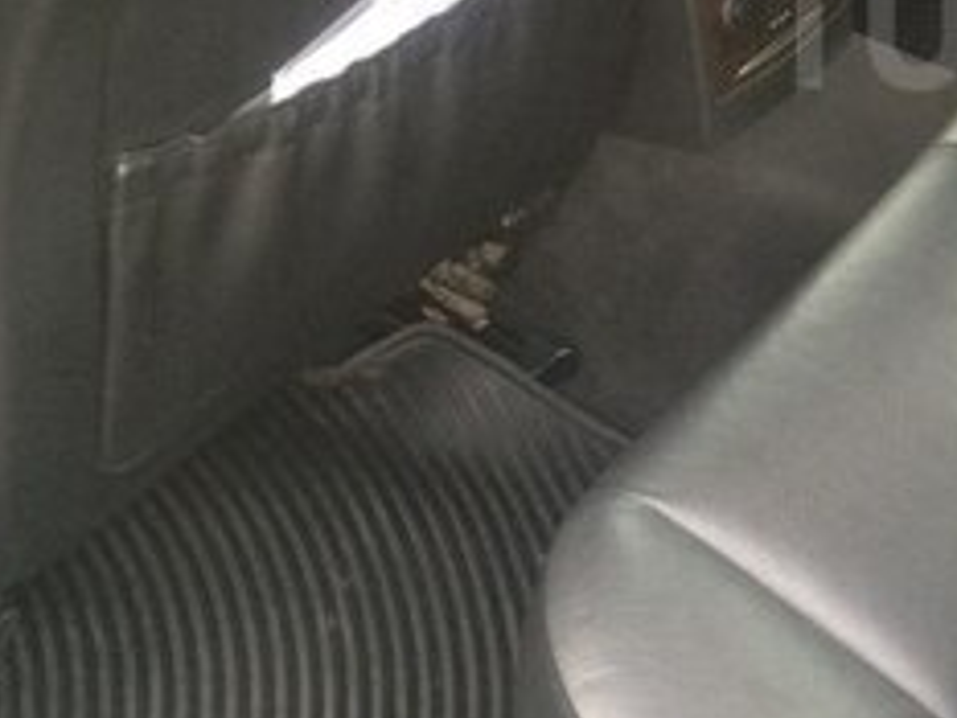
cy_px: 27
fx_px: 2268
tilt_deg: -32.0
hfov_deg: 21.9
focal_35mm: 82
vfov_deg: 17.6
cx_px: 1183
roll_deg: -4.7
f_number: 2.2
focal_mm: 4.15
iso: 64
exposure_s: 1/33
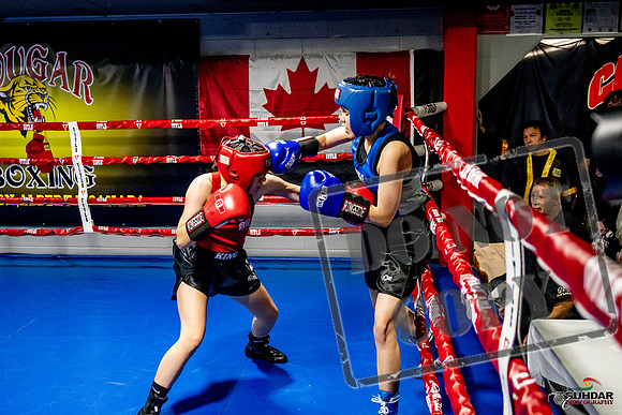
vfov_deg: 36.9
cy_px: 208
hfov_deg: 53.1
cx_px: 311
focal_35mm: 36
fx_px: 622
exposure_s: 1/800
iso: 5000
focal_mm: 24
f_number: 2.8
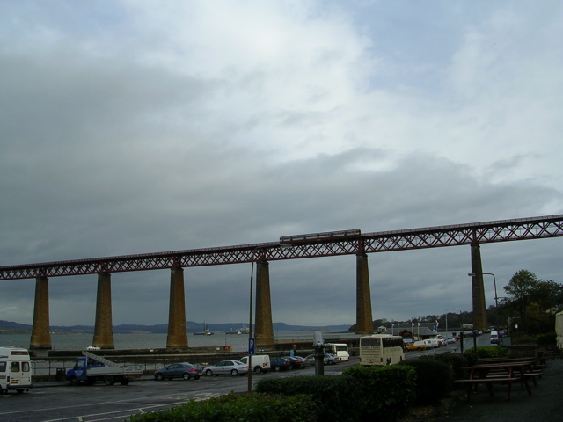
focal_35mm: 38
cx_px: 282
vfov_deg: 37.7
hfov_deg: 49.0
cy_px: 211
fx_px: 618
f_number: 5.6
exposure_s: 1/337
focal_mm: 5.8
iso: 50
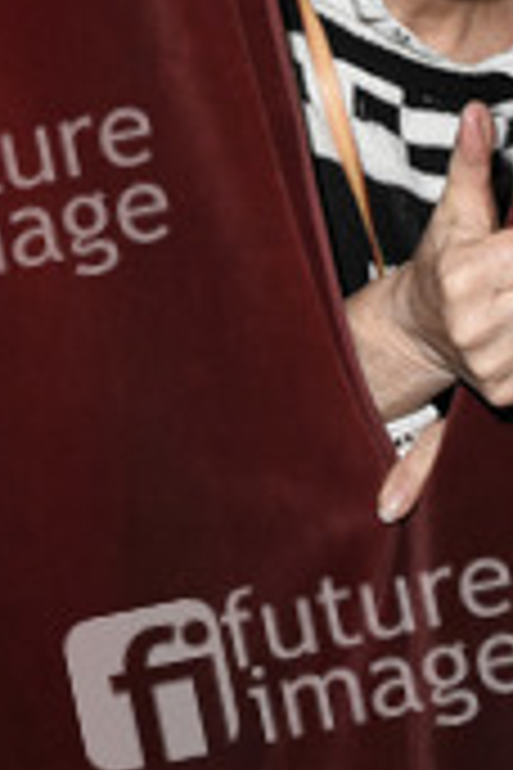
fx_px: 2394
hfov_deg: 12.2
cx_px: 428
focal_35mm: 112
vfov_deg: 17.8
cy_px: -9
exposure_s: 1/60
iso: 3200
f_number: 6.3
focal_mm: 32
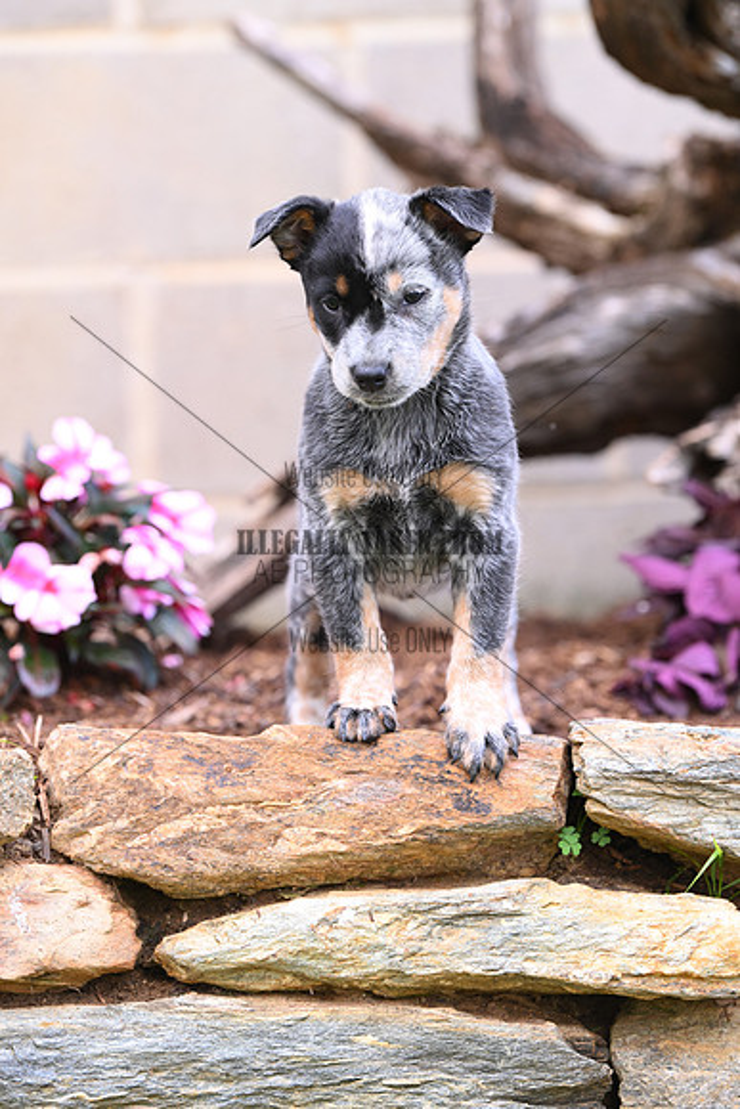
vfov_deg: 11.7
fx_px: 5392
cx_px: 370
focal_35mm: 175
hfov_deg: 7.9
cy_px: 554
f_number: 4.5
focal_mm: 175
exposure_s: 1/292
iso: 500
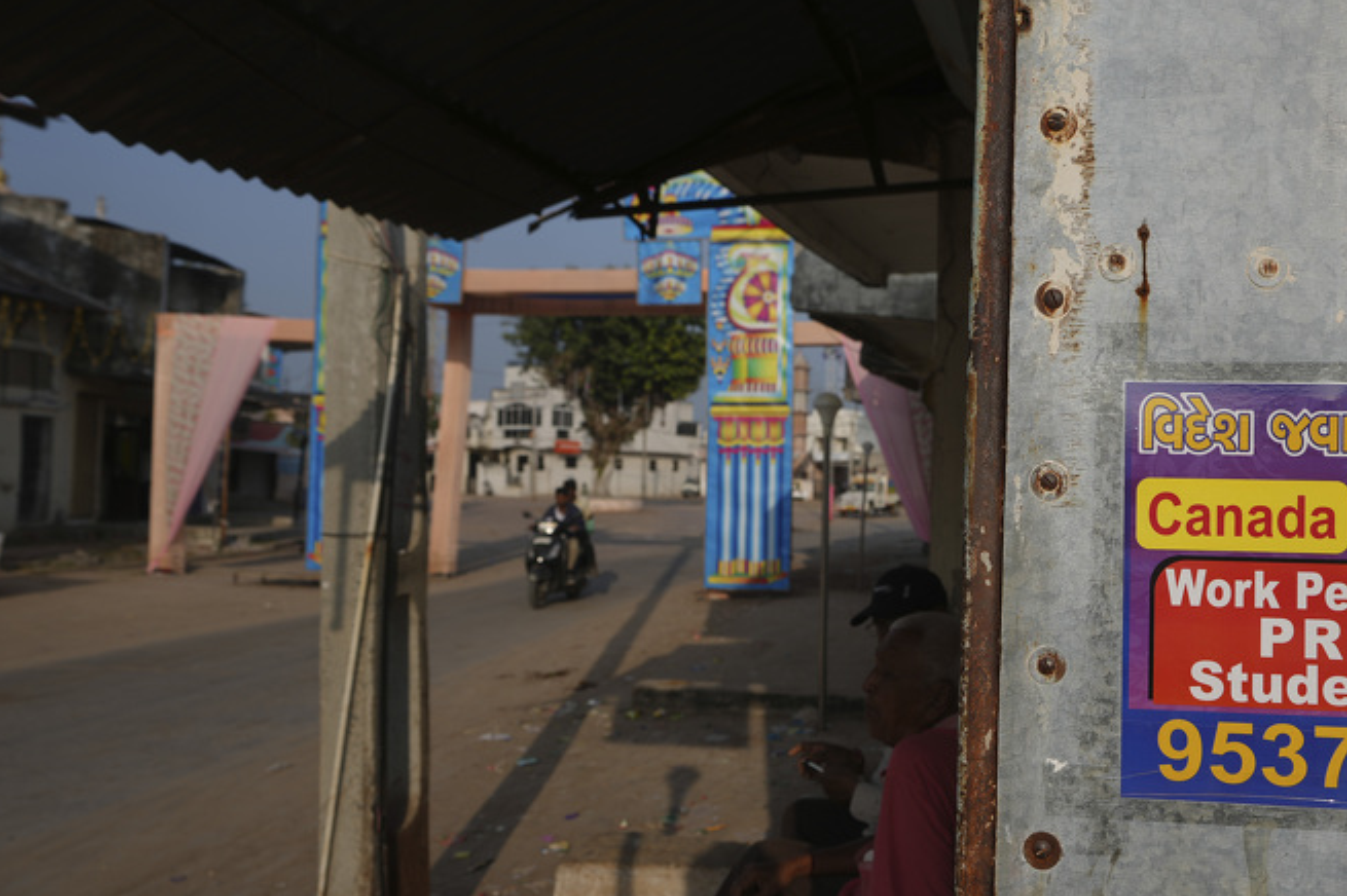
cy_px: 464
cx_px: 936
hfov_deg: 61.6
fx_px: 1084
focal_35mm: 29
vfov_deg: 44.9
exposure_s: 1/500
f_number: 4.5
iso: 50
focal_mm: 19
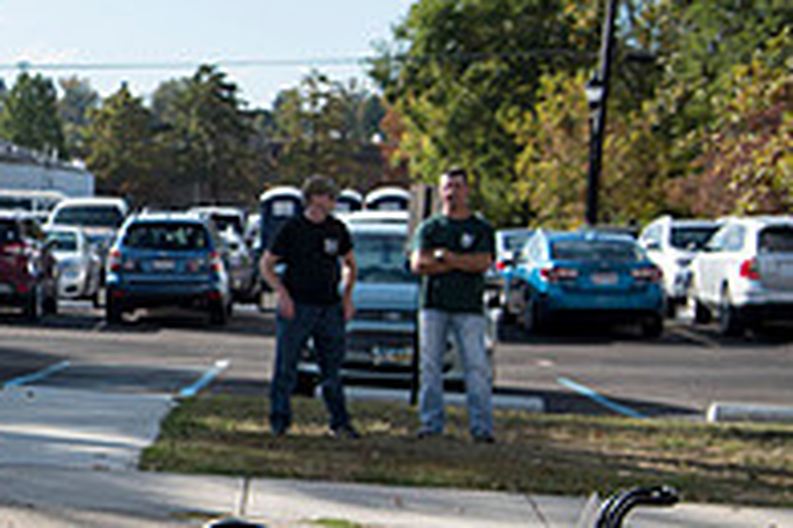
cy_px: 315
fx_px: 2357
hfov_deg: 17.3
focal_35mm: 107
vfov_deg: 12.8
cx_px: -378
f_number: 4.5
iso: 250
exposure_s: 1/1250
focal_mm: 36
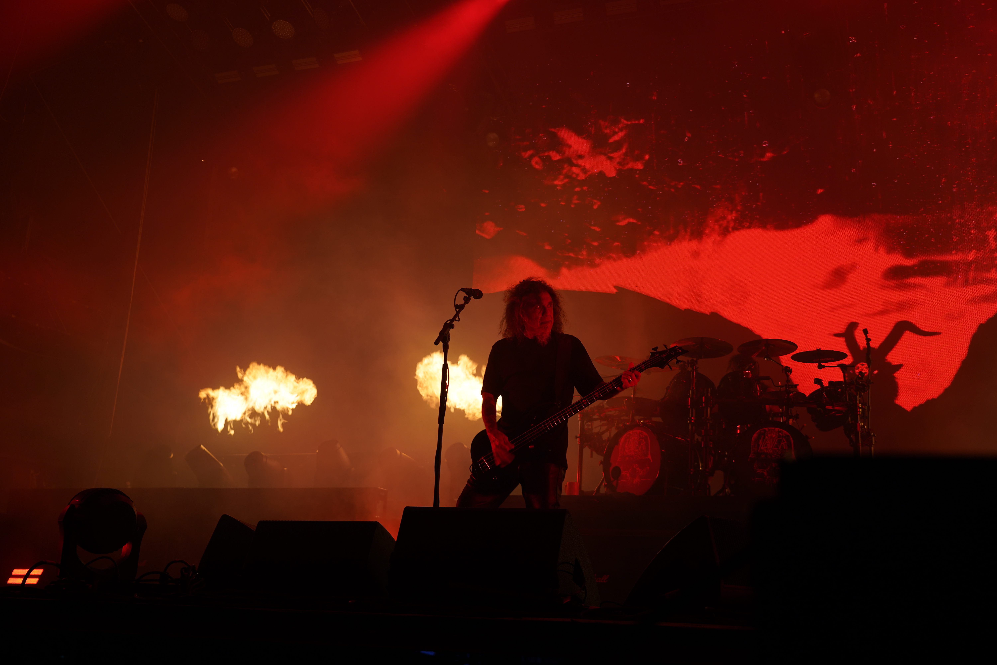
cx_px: 498
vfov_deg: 31.9
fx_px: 1163
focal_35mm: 42
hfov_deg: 46.4
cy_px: 332
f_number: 4
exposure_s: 1/50
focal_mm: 42
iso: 100
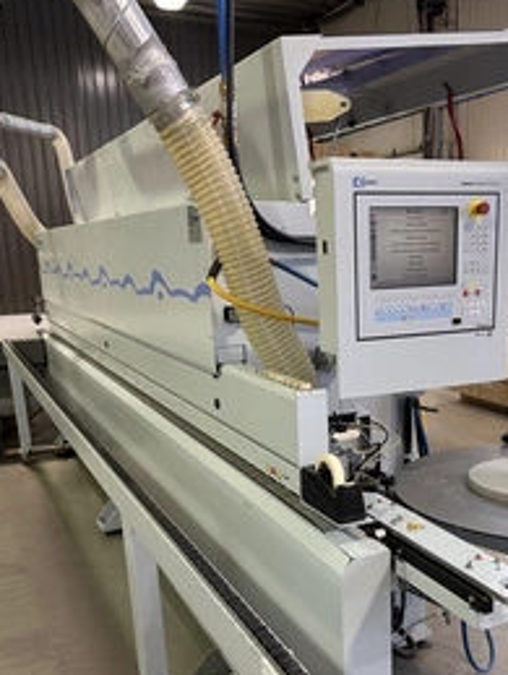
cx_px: 339
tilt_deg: -15.1
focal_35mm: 37
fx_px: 722
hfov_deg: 38.3
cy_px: 440
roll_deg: +1.2
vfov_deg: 49.4
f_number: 1.78
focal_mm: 6.86
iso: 125
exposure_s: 1/60
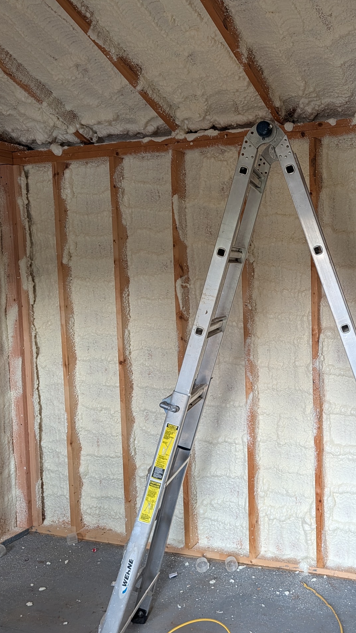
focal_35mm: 35
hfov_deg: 32.0
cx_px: 324
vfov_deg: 56.6
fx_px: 587
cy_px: 317
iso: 52
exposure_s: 1/54.4
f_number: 1.68
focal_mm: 6.9
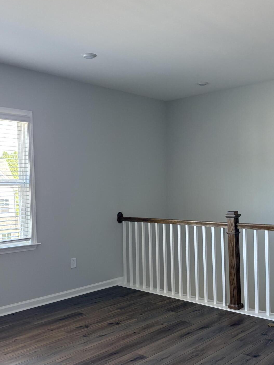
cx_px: 162
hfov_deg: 38.5
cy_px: 198
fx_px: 390
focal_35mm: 37
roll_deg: +0.9
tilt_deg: -1.6
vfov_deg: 50.1
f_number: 1.6
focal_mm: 5.96
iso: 200
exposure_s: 1/120
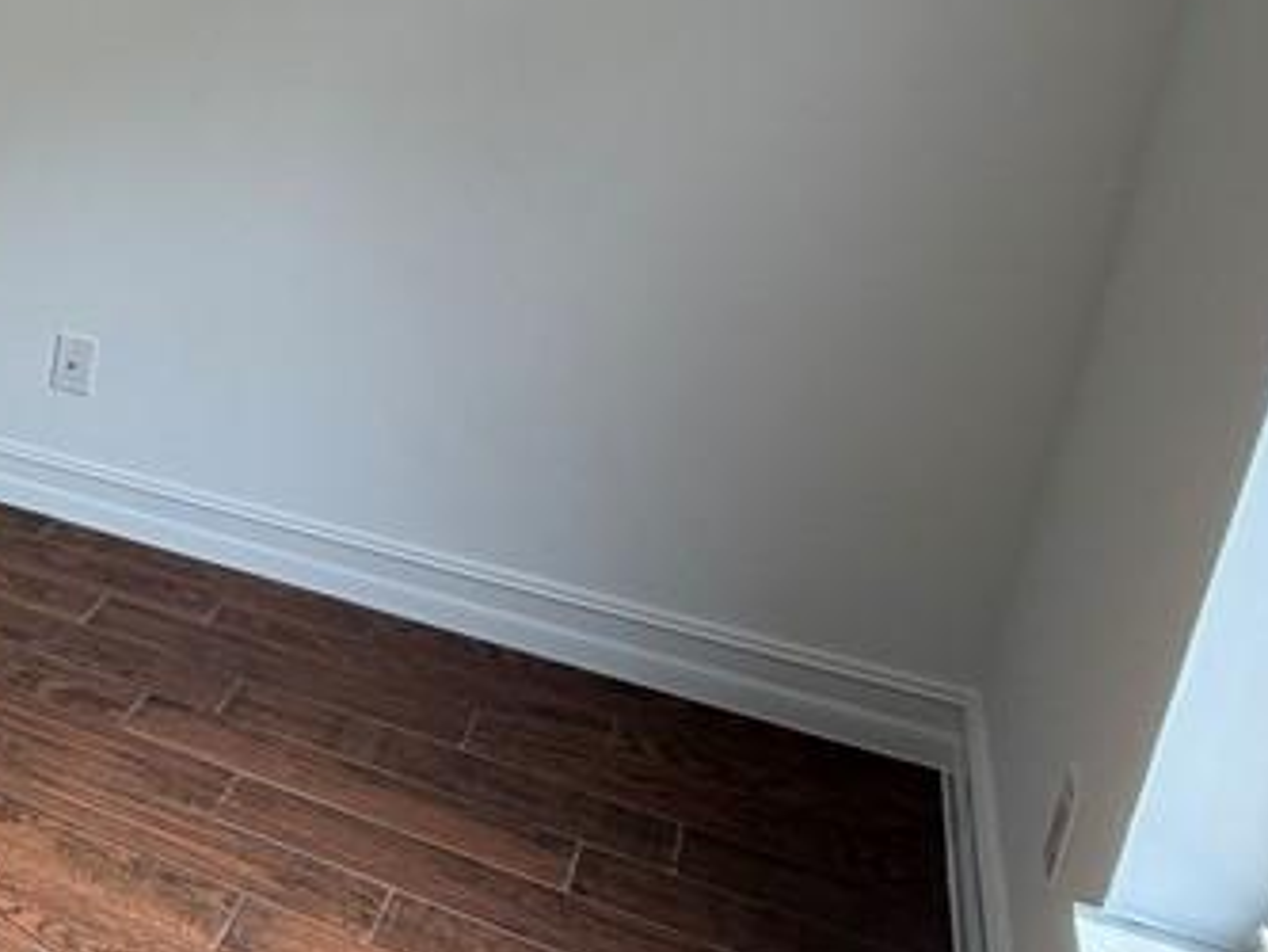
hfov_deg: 29.0
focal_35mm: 43
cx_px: -602
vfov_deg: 33.0
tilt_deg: -14.8
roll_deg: +0.7
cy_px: 244
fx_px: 1576
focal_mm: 2.22
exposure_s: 1/120
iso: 100
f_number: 2.2
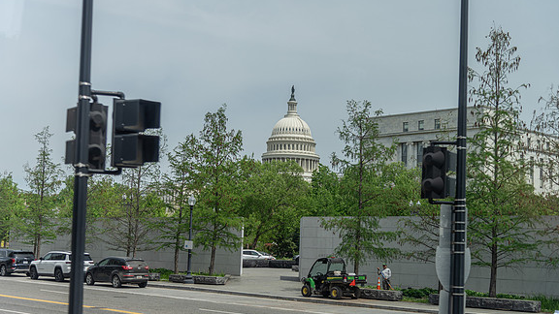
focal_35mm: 58
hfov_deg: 36.0
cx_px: 280
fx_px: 860
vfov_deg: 20.7
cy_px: 153
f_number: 4
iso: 100
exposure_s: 1/125
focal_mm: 55
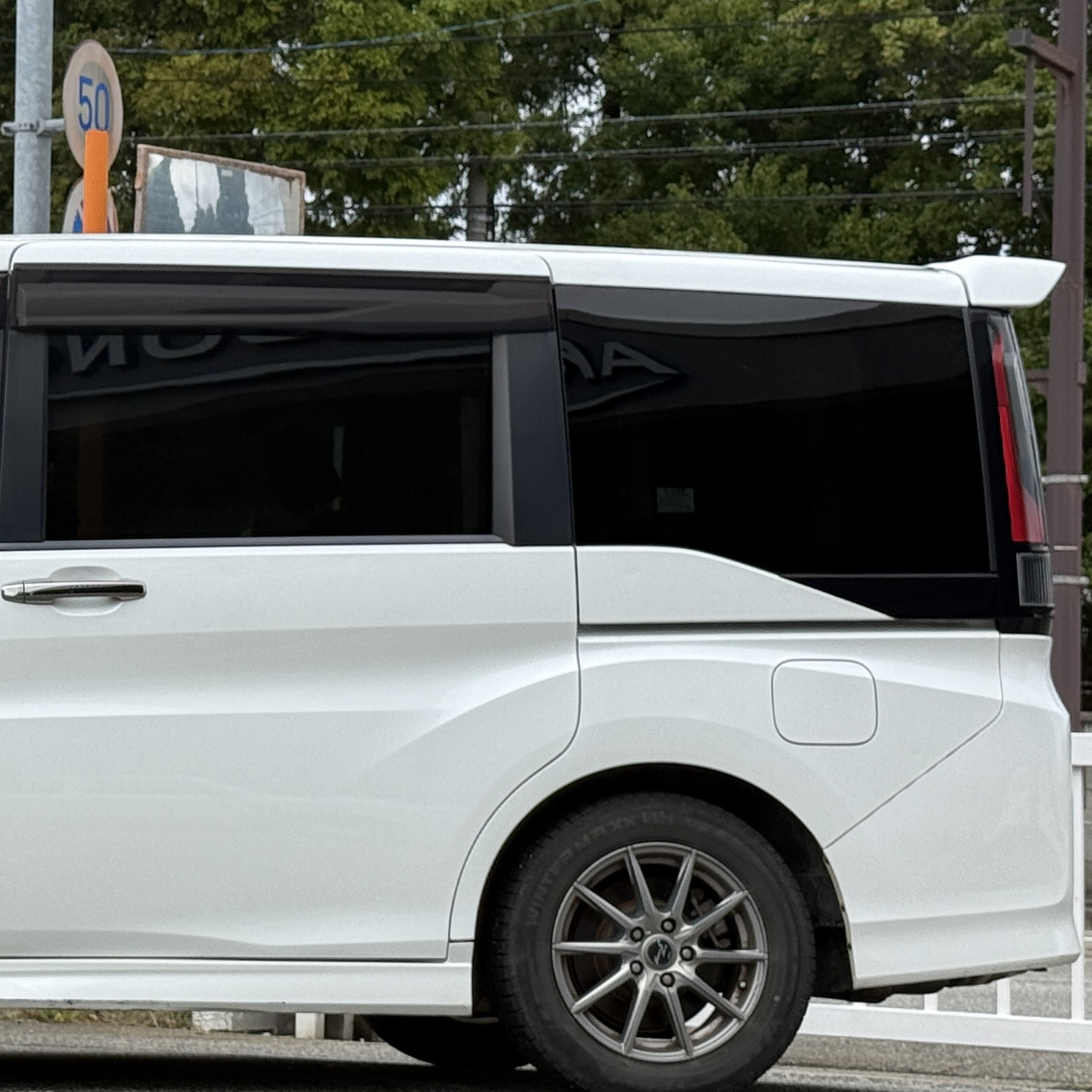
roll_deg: -1.6
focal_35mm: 107
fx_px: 3819
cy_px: 581
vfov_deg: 16.3
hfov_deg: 15.9
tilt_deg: +2.8
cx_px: -68
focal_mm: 6.76
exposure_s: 1/2577
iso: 64
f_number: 1.78
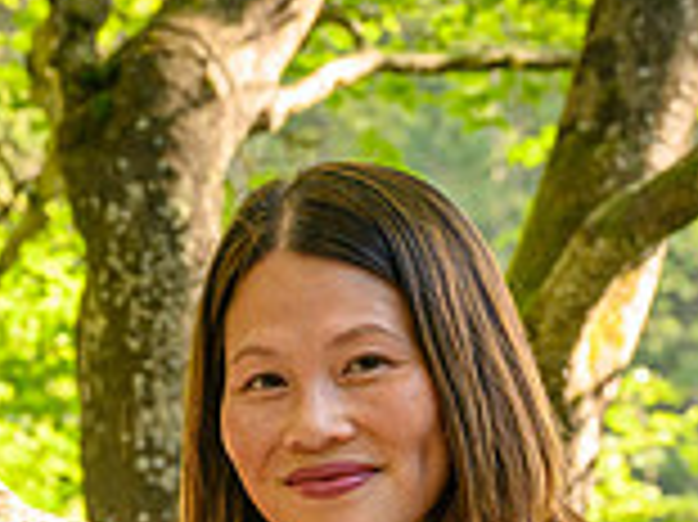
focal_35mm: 164
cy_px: 798
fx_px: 3304
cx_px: 363
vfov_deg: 8.8
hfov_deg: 12.1
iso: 400
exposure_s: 1/200
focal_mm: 38
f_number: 4
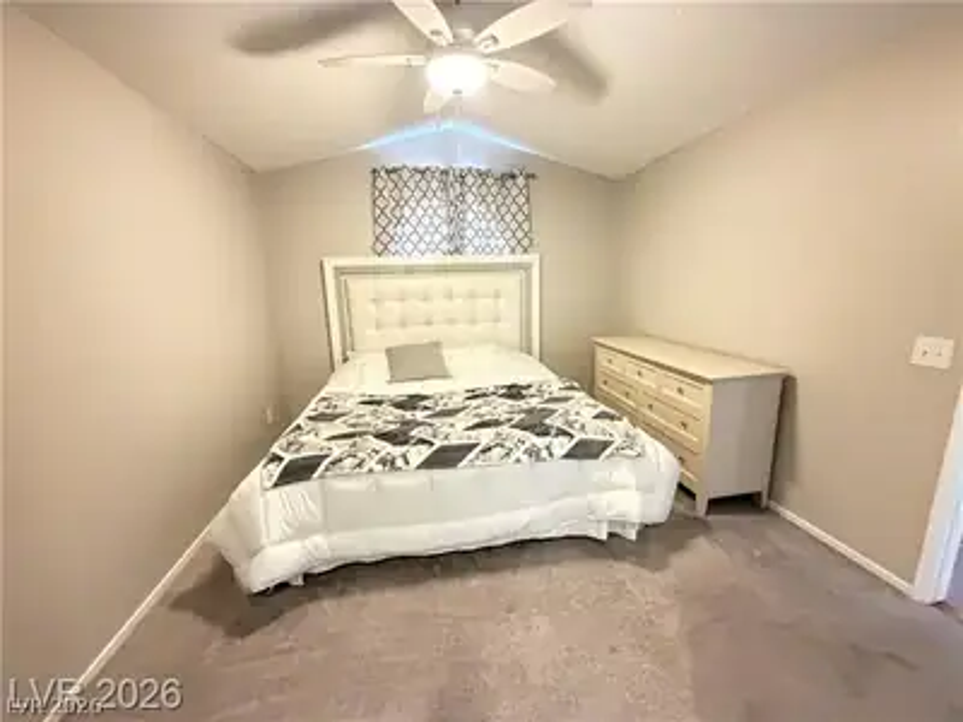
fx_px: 389
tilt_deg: -12.5
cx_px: 482
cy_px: 361
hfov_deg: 102.1
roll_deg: +2.1
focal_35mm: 14
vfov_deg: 85.7
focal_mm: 2.22
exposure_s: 1/40
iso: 1250
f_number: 2.2
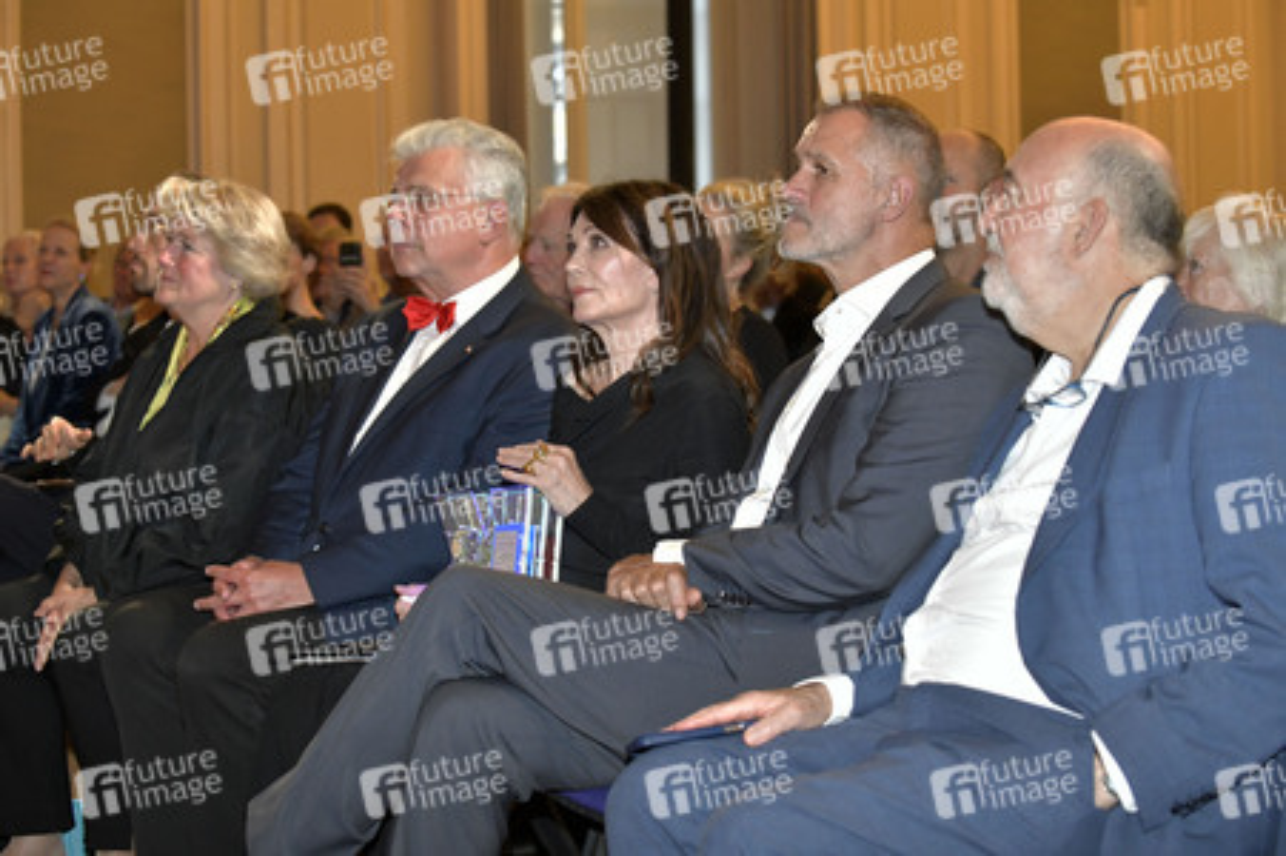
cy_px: 428
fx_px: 2499
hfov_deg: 28.9
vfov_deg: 19.4
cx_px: 643
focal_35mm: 70
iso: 5000
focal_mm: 70
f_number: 5
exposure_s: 1/160
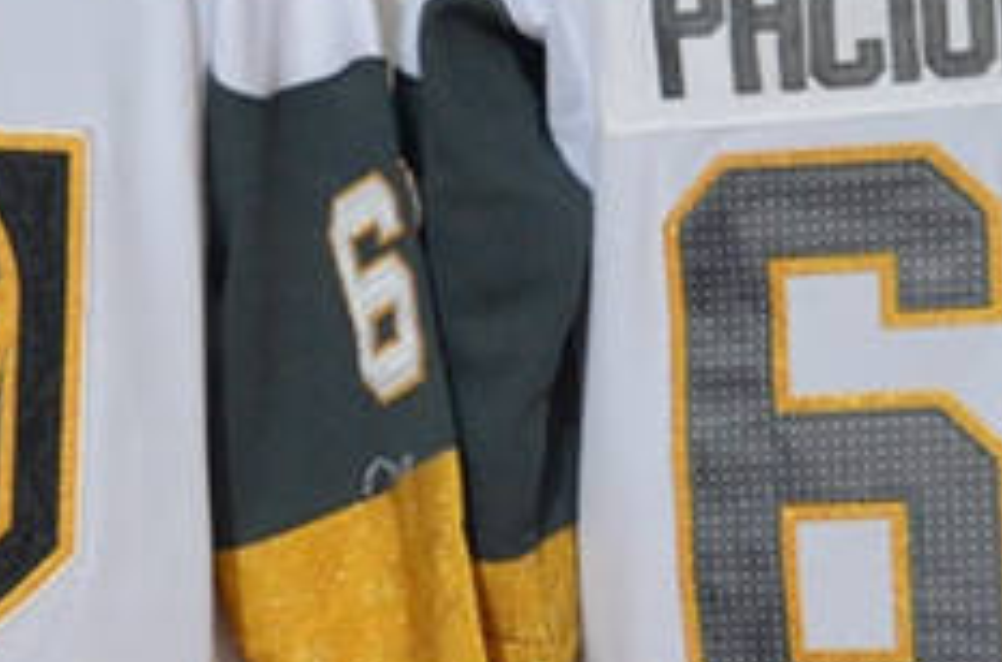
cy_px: 352
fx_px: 5441
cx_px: 348
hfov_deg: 10.5
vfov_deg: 7.0
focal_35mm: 196
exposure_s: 1/15
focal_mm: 38
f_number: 4.2
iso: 4000
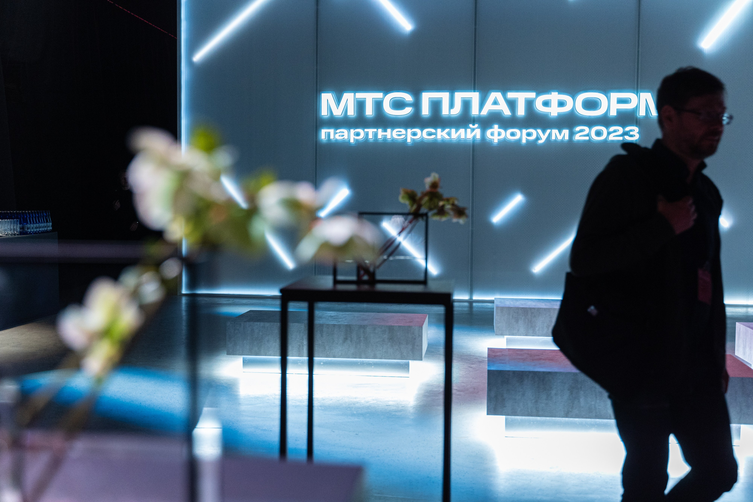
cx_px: 376
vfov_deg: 31.2
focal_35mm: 43
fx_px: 899
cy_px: 251
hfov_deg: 45.4
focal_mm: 43
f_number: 3.2
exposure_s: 1/160
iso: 3200
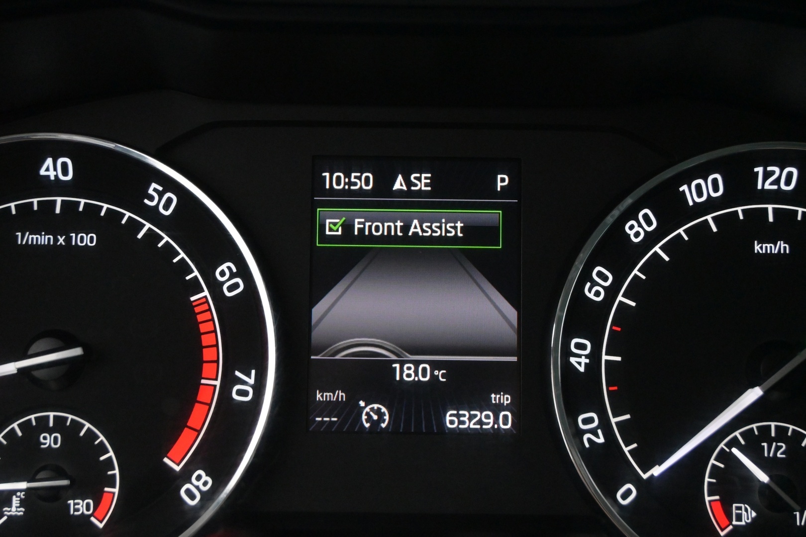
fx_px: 1242
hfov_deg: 35.9
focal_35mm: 56
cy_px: 268
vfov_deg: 24.4
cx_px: 403
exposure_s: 1/60
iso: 5600
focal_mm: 37
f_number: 5.3
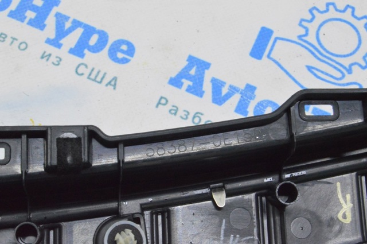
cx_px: 184
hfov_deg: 24.6
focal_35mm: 82
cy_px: 122
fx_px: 840
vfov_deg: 16.5
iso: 6400
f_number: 20
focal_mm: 55
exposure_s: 1/20
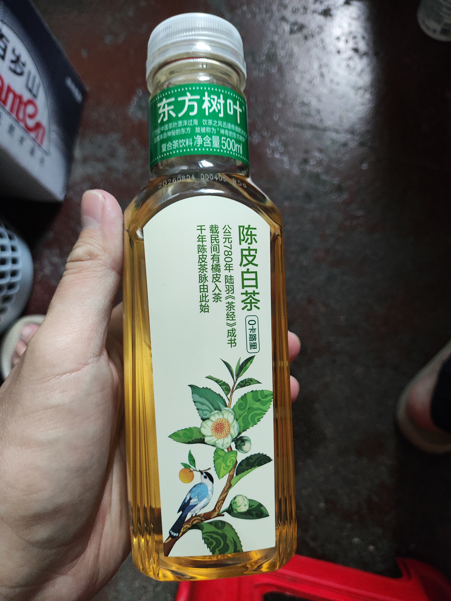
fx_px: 417
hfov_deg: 56.9
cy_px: 300
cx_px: 226
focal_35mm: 24
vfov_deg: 71.6
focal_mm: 4.68
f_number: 1.8
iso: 1075
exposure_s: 1/25
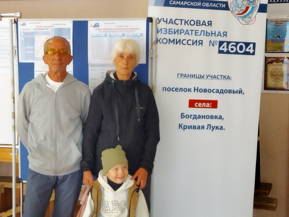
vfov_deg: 51.4
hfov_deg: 65.3
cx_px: 144
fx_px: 225
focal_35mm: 27
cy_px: 108
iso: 372
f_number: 1.79
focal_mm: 4.71
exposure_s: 1/50
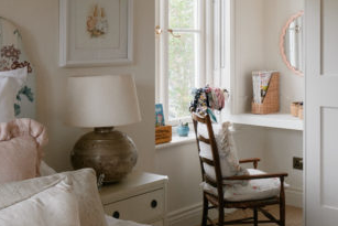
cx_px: 207
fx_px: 564
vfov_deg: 22.3
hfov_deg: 33.3
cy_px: 43
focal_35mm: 60
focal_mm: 16
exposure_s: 1/50
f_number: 6.4
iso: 640
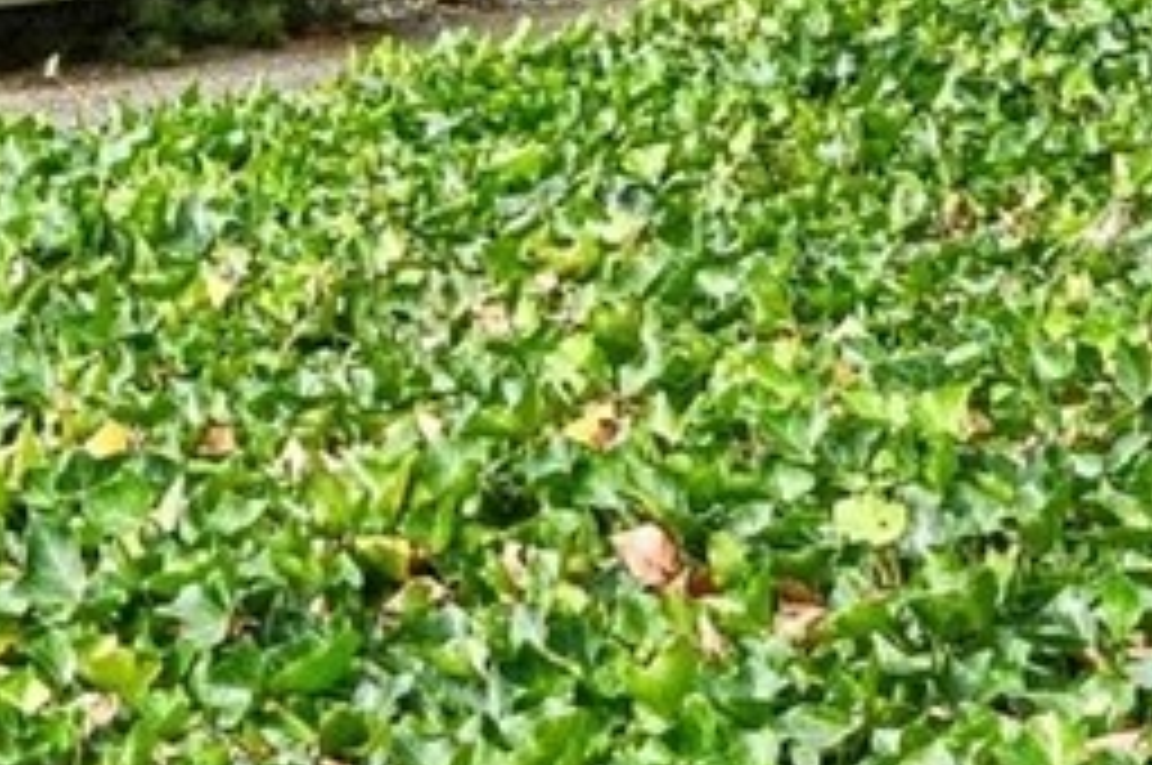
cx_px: -673
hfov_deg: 13.2
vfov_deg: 8.7
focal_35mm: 146
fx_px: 4666
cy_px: -925
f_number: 8
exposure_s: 1/400
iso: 400
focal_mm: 22
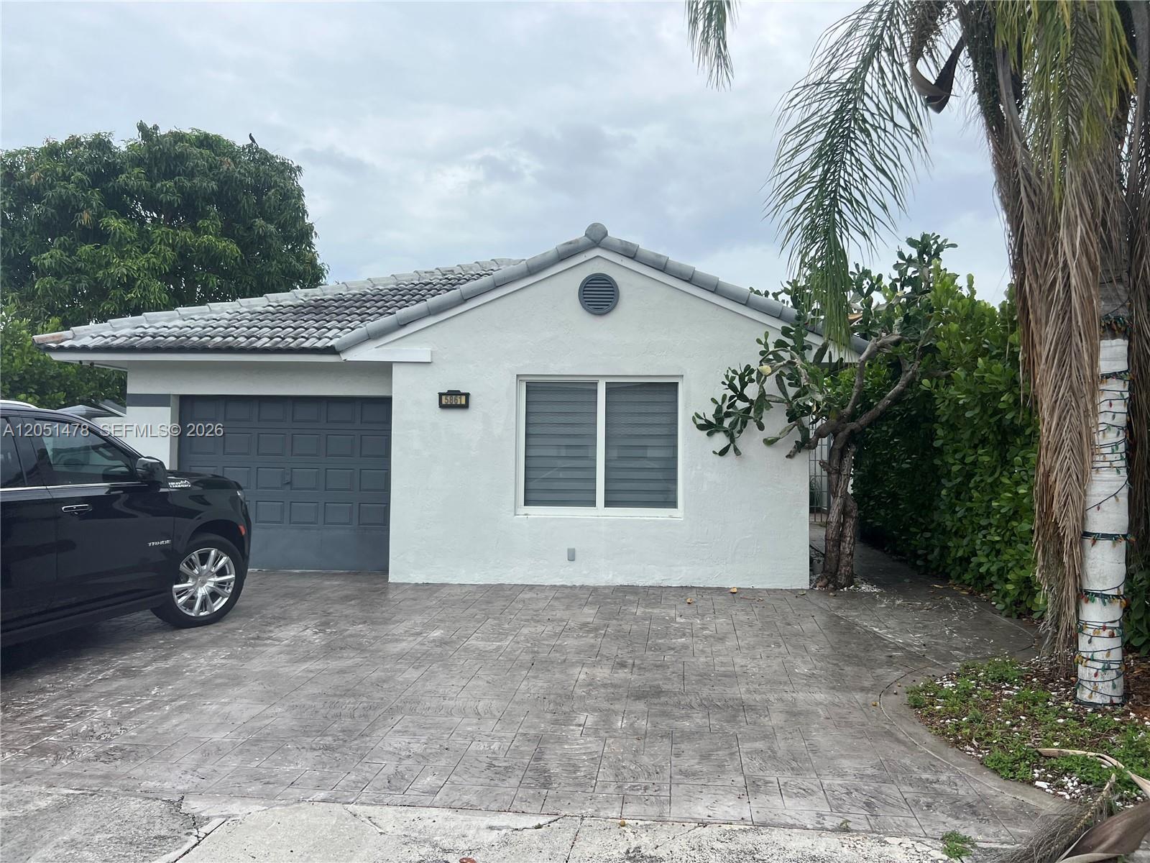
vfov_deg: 53.1
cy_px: 432
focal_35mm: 26
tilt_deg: +3.9
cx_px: 575
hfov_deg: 67.3
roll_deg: -2.1
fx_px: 864
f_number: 1.5
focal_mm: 5.7
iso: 50
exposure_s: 1/5587
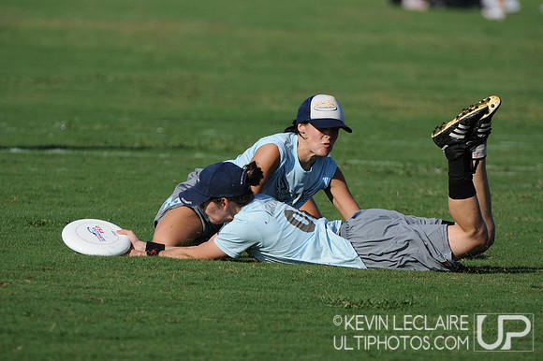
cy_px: 180
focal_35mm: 435
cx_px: 272
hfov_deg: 4.7
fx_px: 6557
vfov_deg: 3.2
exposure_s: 1/5000
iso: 400
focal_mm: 290
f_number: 4
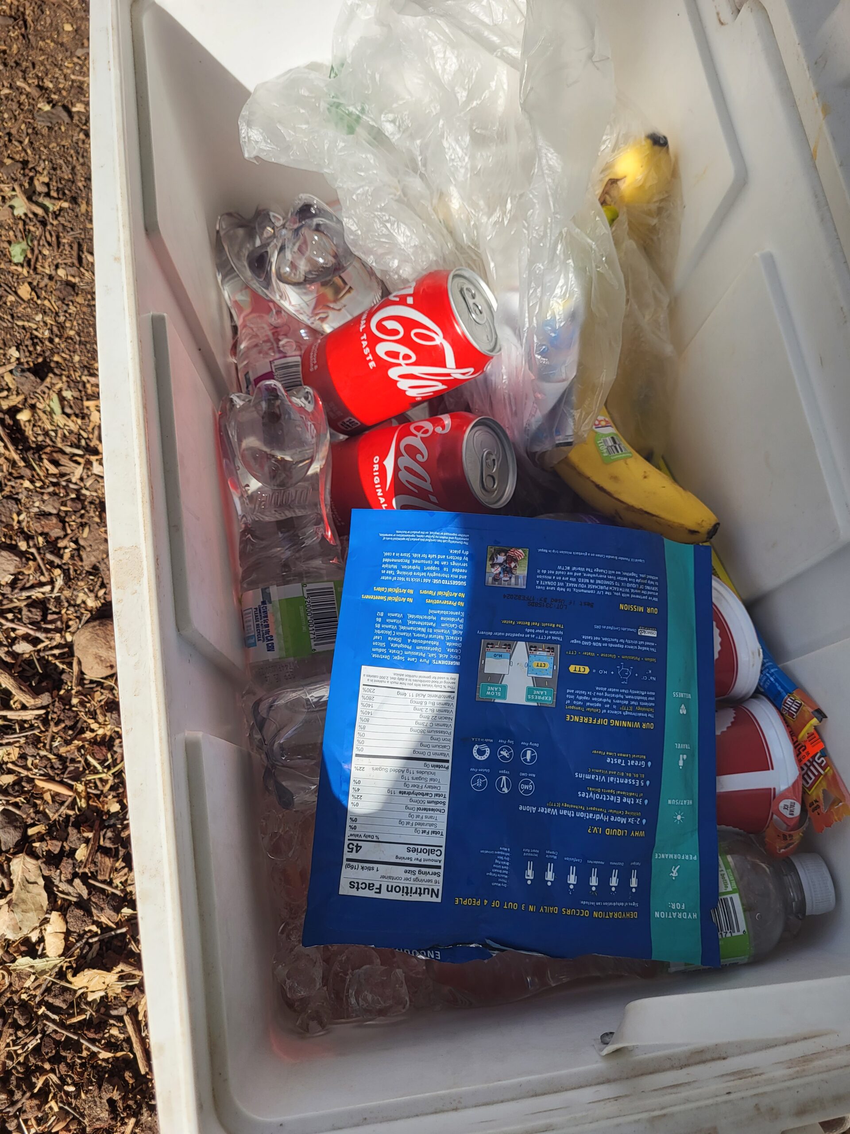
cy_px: 567
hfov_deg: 53.1
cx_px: 425
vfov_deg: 67.3
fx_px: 851
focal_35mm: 26
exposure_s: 1/1839
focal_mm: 5.4
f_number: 1.8
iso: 40
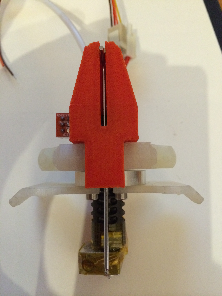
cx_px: 111
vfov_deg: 60.0
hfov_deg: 46.8
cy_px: 148
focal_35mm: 30
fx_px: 257
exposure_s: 1/17
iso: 500
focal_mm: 4.12
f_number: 2.2
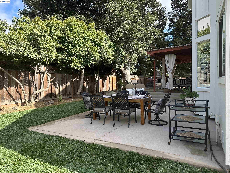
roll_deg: +1.1
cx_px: 115
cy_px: 86
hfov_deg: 71.6
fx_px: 159
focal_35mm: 24
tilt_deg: -2.0
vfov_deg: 56.8
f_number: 1.78
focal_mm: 6.86
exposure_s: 1/879
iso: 80
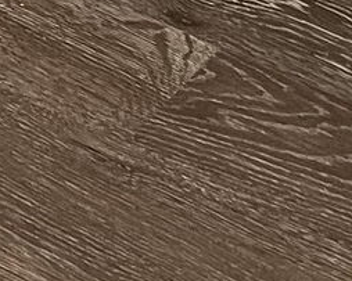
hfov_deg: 8.4
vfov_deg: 5.5
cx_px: 53
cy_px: -1006
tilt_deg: -12.6
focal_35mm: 230
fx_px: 2395
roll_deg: -1.2
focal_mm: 5.1
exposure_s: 1/60
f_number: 1.6
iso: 125
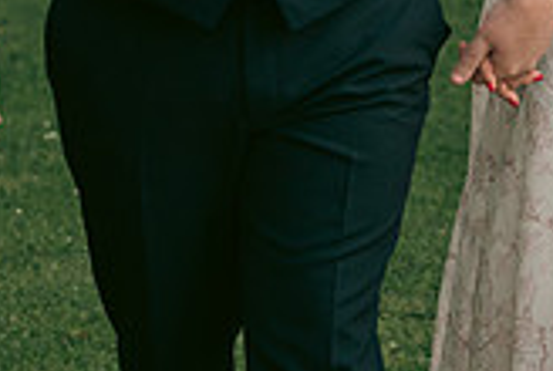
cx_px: 445
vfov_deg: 5.5
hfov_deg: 8.3
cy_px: -245
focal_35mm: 247
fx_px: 3801
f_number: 3.5
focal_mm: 70
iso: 1000
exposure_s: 1/200
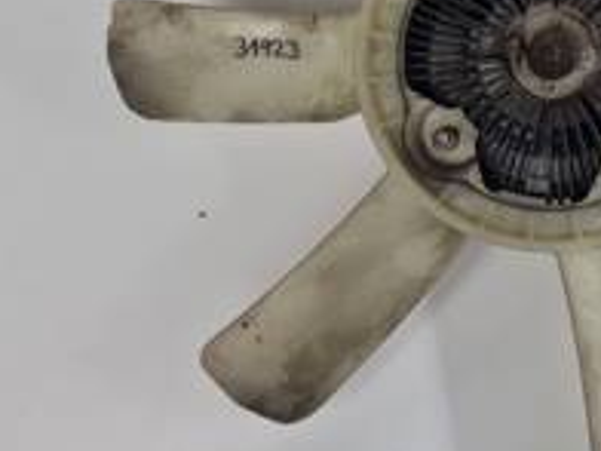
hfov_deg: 33.9
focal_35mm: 53
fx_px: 920
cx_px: 558
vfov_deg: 26.8
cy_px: 67
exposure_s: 1/297
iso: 50
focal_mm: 5.4
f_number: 1.8
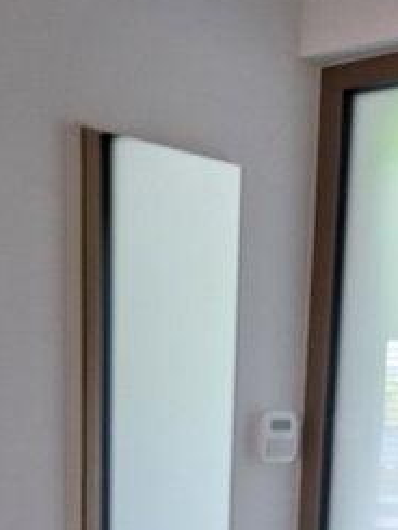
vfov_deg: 22.3
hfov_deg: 19.6
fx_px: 1149
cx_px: 160
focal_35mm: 75
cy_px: 746
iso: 100
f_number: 1.8
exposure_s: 1/40
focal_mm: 5.54
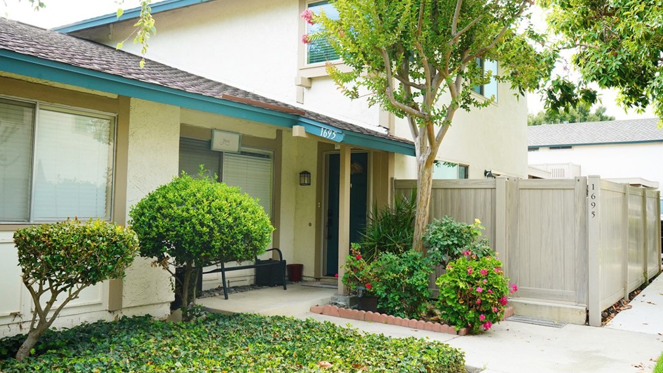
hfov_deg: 58.0
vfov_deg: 34.6
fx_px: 598
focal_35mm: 34
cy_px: 166
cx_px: 328
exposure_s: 1/250
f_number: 9
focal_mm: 32
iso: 1600
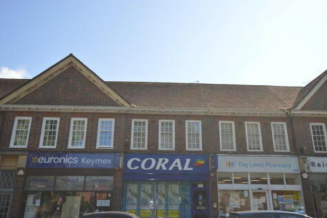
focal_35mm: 30
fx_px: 272
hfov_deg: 61.9
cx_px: 164
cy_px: 109
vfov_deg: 43.6
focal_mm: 20
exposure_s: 1/200
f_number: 8
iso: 100
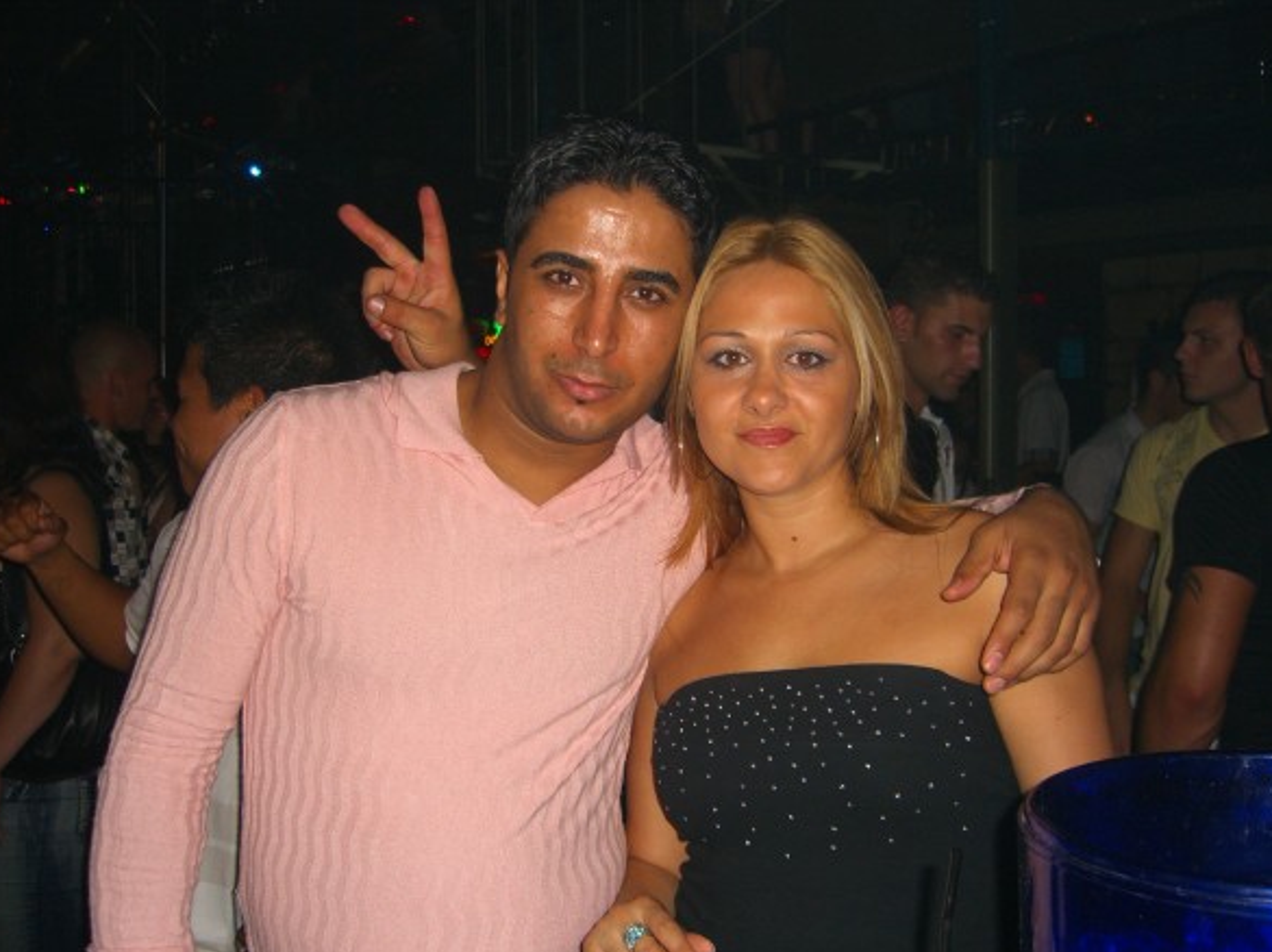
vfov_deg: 36.8
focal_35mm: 39
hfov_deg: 47.9
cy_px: 485
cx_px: 626
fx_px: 1432
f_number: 2.8
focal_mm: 7.9
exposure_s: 1/60
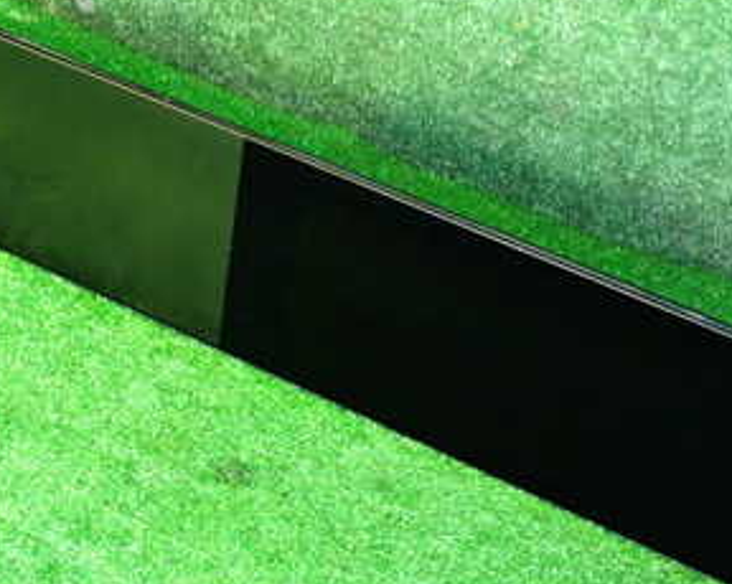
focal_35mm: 61
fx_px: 1321
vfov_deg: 25.0
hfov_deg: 31.0
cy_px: 310
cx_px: 325
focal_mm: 5.4
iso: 800
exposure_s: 1/20
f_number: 2.3
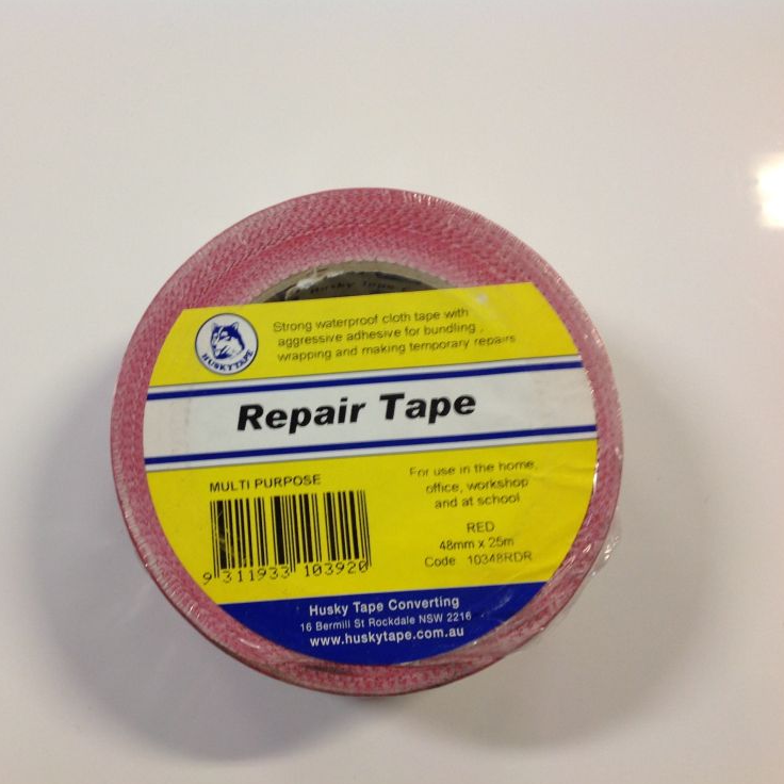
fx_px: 1076
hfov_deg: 39.6
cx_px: 272
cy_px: 396
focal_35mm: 42
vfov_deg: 40.0
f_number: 2.4
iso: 80
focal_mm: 4.28
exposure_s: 1/17
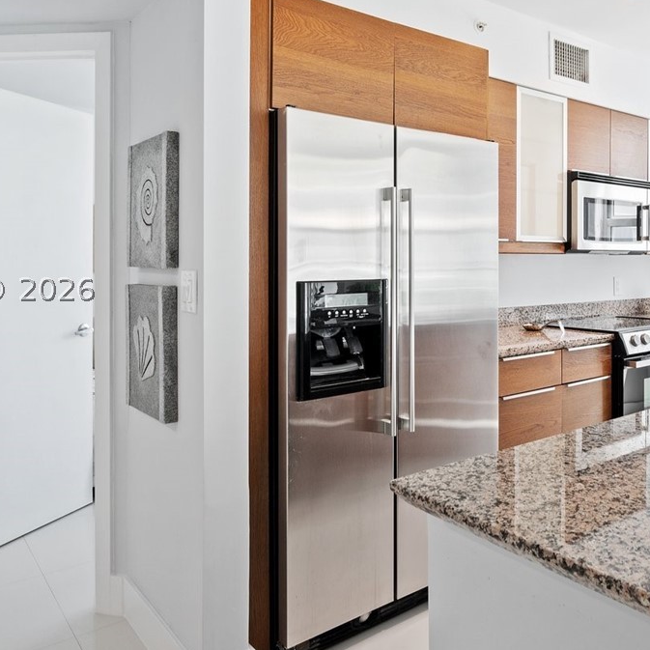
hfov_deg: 52.1
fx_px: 637
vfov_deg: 53.9
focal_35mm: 30
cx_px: 475
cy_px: 287
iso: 200
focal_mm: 14
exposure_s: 1/13
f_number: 8
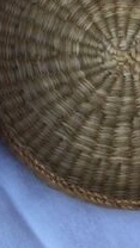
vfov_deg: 22.0
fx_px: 640
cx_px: -85
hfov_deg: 11.8
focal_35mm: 97
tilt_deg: -60.2
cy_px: 108
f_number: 2.2
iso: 32
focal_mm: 4.15
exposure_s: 1/114
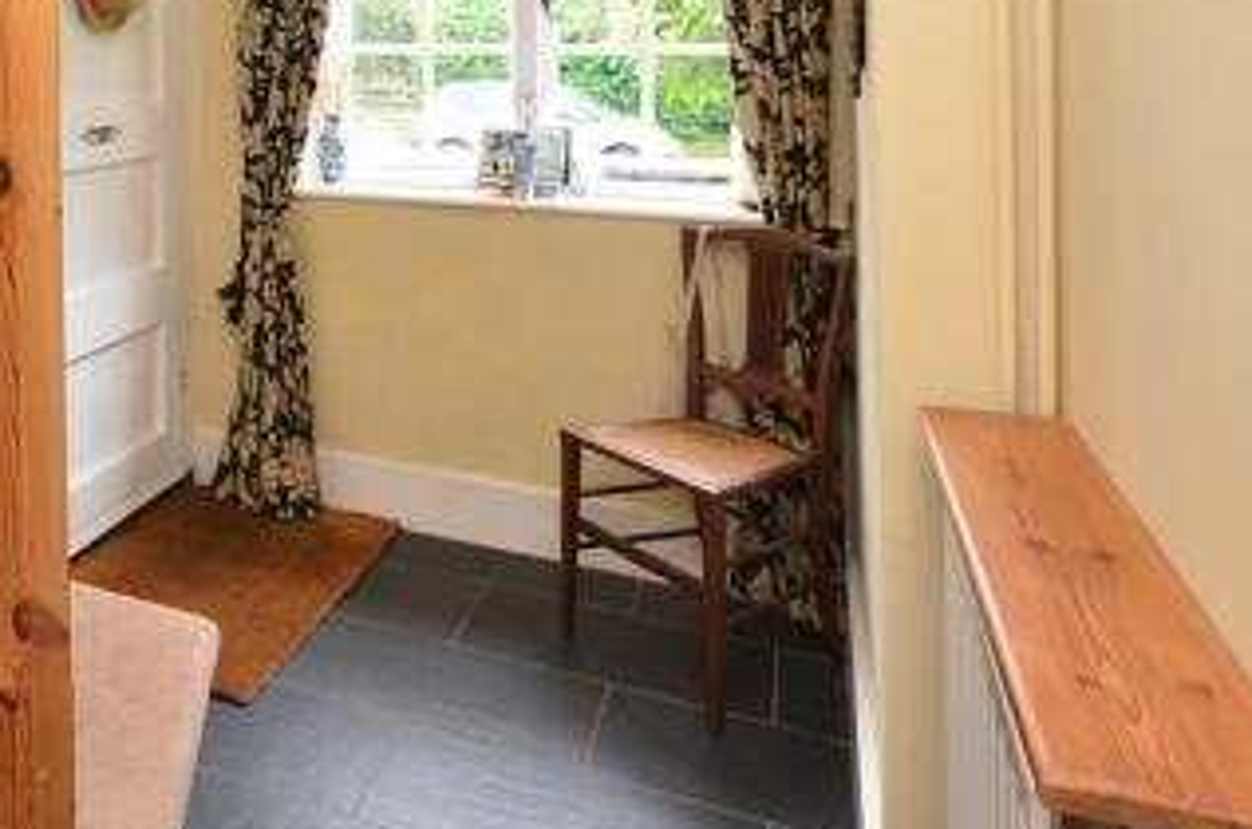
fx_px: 1076
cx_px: 190
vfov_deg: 37.8
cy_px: 8
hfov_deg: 54.6
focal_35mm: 31
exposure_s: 1/15
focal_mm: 10
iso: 400
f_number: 7.1
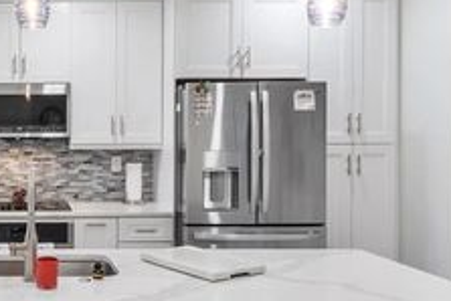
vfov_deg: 31.2
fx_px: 539
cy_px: 156
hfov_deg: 41.6
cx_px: 40
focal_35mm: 43
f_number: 11
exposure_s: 1/4
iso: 160
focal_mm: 10
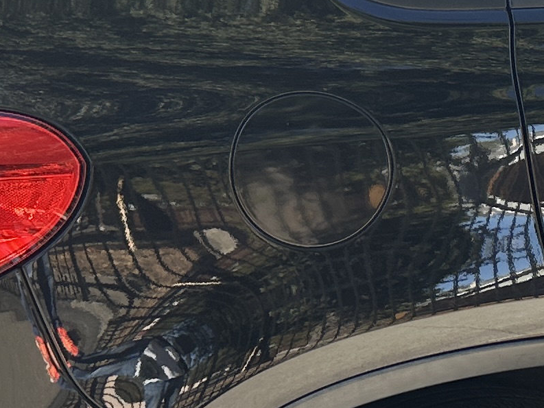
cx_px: 810
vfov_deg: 12.1
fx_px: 1918
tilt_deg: -16.6
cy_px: 250
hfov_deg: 15.0
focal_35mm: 122
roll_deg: -0.8
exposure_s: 1/561
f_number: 1.78
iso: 80
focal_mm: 6.86
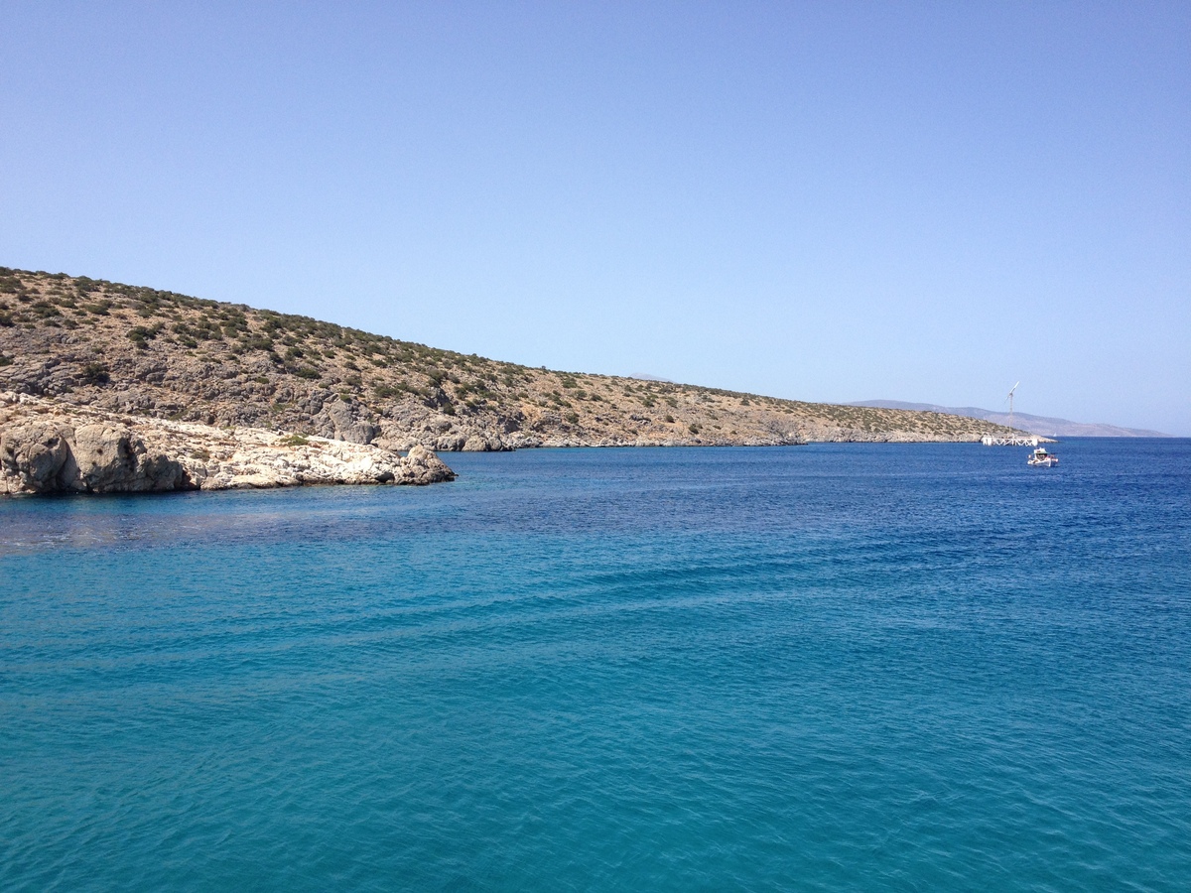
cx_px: 596
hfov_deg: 52.6
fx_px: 1204
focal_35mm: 35
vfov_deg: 40.7
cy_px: 446
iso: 50
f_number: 2.4
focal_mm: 4.28
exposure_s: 1/1534
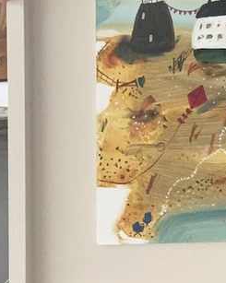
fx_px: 703
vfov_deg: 22.3
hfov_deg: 17.4
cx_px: 271
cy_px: 36
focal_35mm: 84
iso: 400
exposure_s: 1/58
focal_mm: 2.71
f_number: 2.2
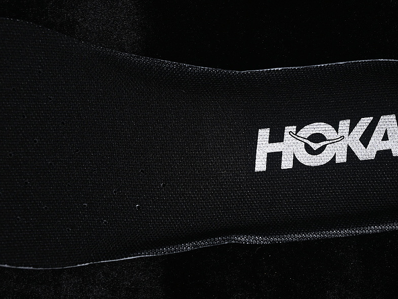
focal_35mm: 99
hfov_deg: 19.8
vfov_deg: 14.9
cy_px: 154
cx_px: 176
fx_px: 1138
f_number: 6.3
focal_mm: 50
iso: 160
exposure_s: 1/60
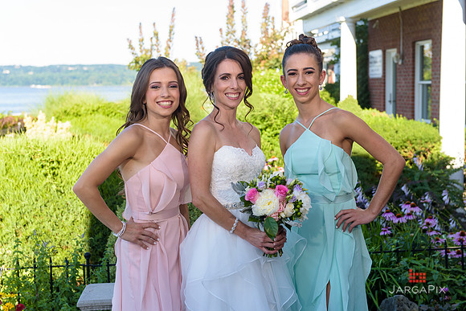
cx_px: 233
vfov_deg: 23.4
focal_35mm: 58
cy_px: 156
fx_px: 751
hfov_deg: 34.5
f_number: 4
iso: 200
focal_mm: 58
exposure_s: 1/250
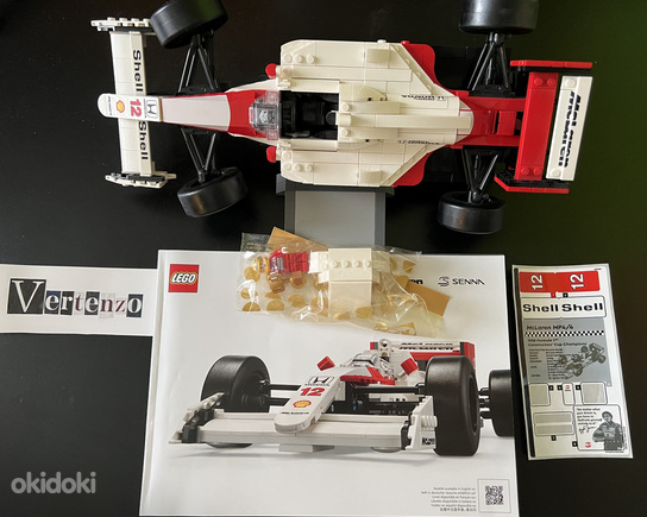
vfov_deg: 51.5
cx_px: 334
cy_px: 257
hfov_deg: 62.2
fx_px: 536
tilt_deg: -77.8
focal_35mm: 28
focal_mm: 5.7
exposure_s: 1/60
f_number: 1.5
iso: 400
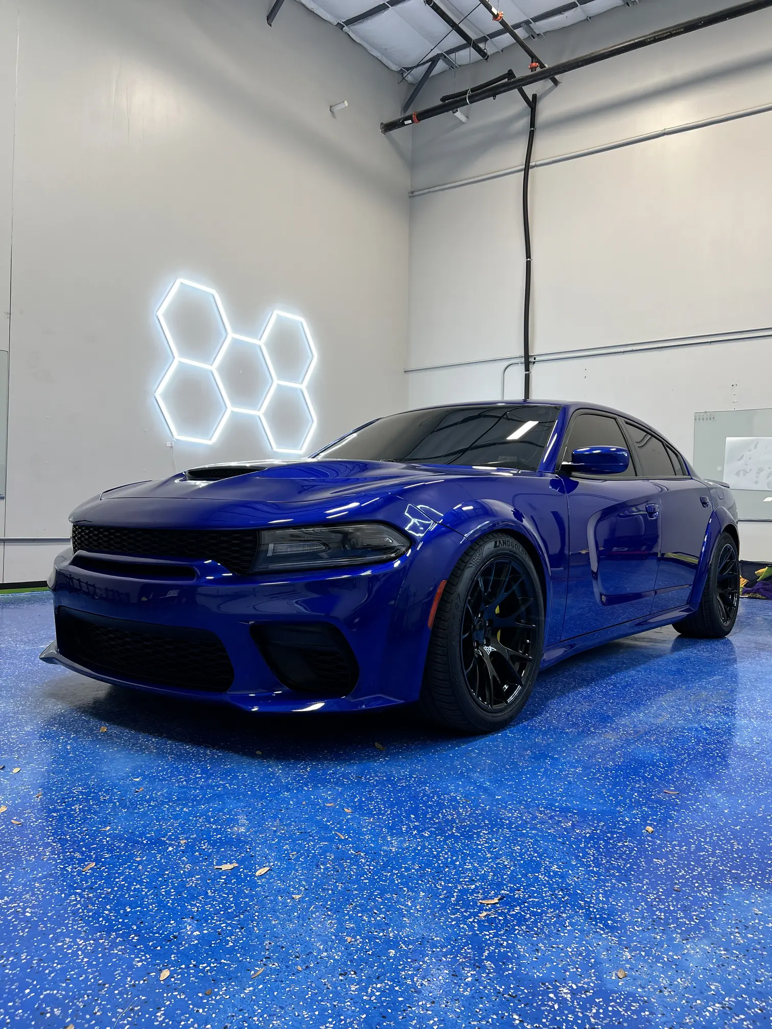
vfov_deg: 67.3
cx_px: 386
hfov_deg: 53.1
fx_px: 773
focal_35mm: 26
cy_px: 514
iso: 64
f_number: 1.5
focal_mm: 5.7
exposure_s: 1/120
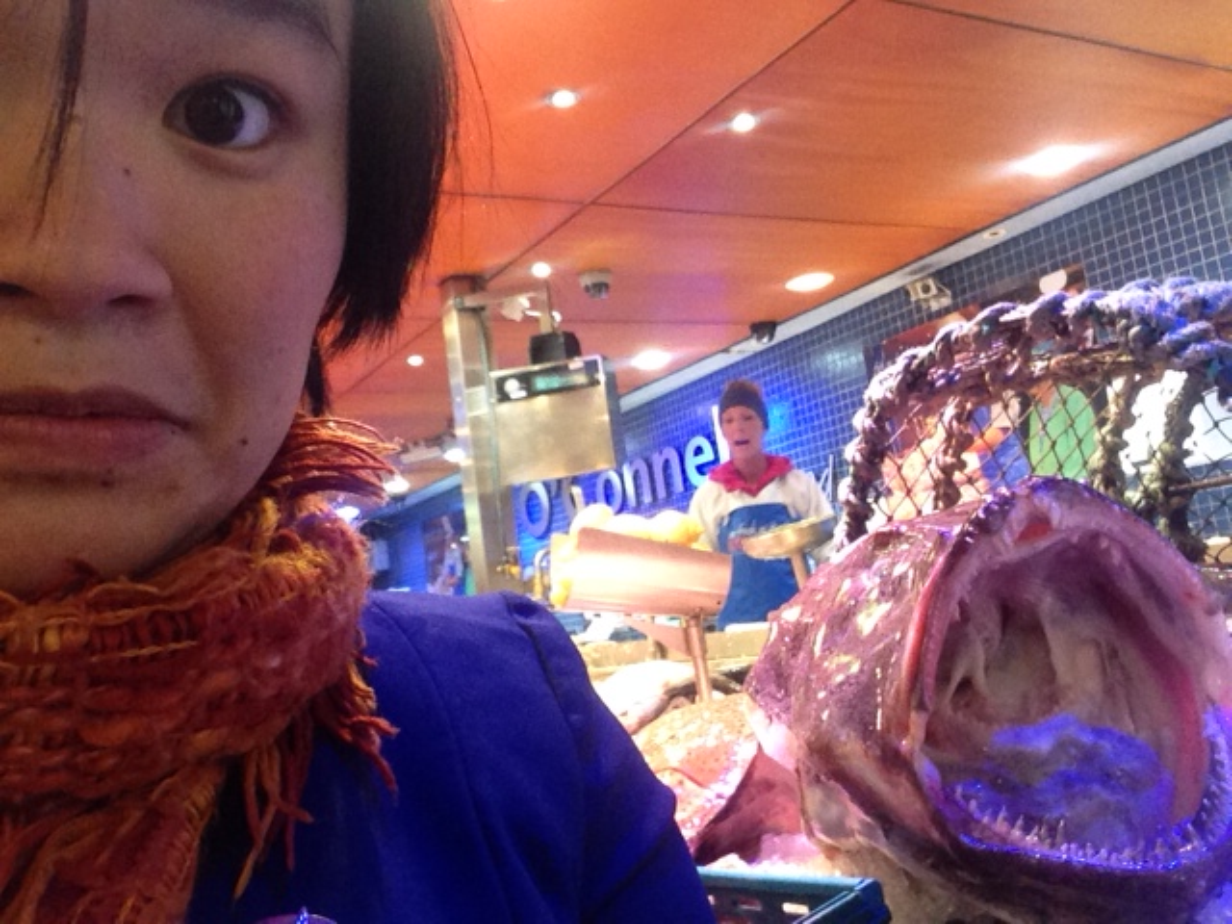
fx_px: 1246
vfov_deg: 40.7
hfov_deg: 52.6
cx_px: 616
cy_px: 462
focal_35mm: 35
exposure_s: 1/30
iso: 250
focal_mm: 2.18
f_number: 2.4
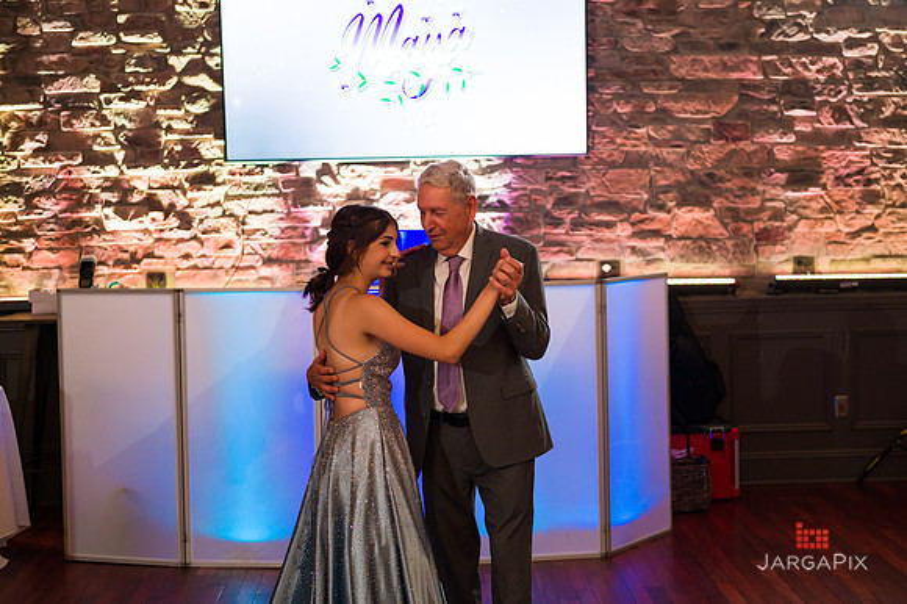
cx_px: 454
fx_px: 1763
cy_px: 302
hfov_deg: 28.9
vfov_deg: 19.4
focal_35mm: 70
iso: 1250
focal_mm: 70
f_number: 3.2
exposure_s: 1/125
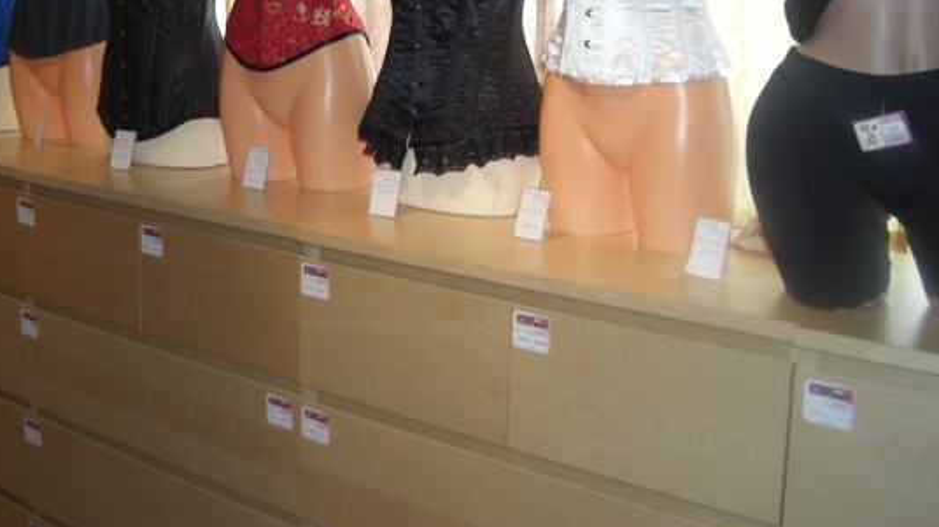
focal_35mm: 48
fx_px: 1195
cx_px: 448
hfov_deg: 42.9
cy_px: 140
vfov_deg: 24.6
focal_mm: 7.9
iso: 200
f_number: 2.8
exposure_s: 1/60
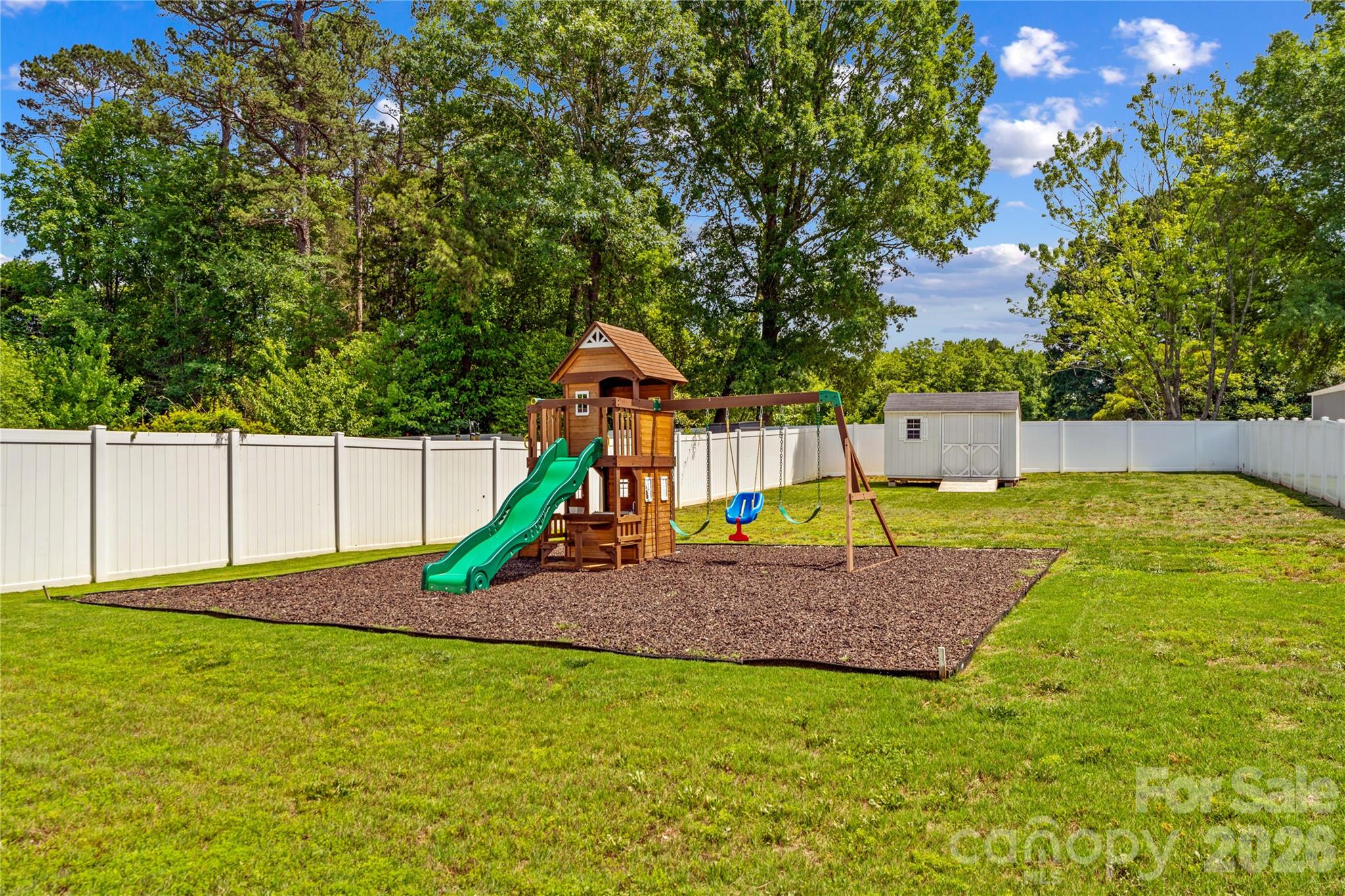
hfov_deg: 69.4
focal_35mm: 26
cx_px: 672
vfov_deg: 49.5
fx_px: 971
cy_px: 448
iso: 100
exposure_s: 1/125
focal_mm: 26
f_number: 8
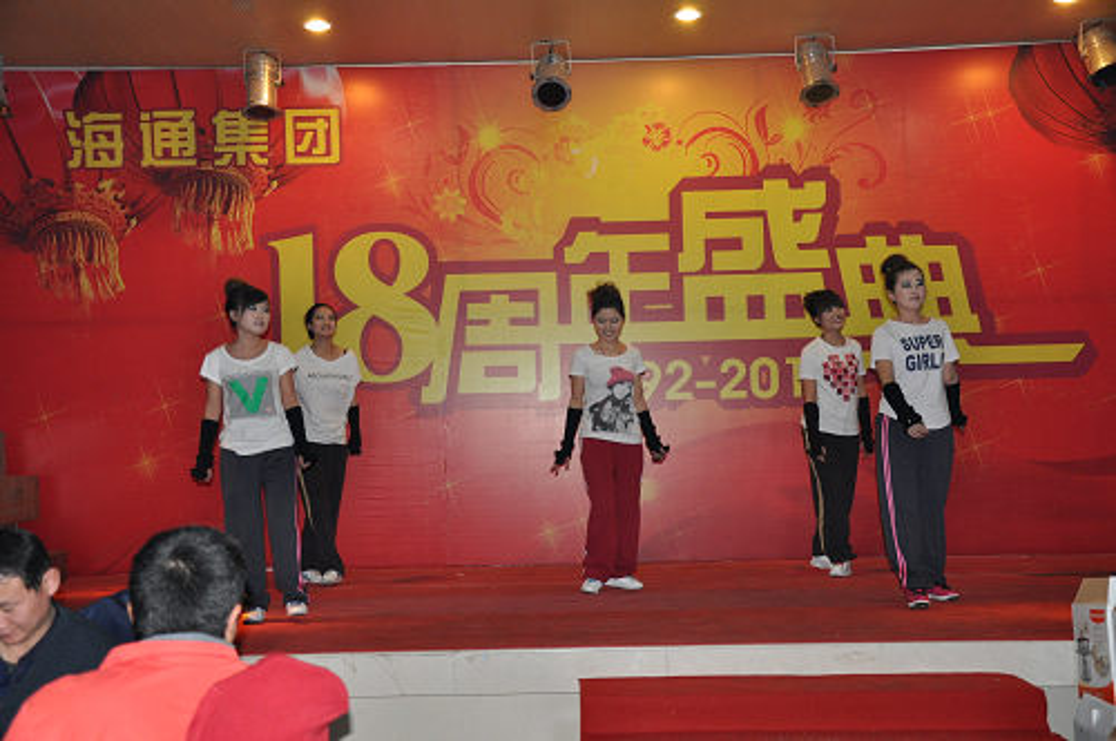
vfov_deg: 29.8
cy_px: 370
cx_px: 558
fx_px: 1393
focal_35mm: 45
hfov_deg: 43.7
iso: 800
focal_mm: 30
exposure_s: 1/60
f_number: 4.2
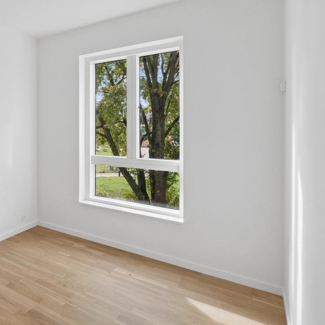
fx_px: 266
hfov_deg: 52.1
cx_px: 10
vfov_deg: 62.5
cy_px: 134
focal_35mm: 25
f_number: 8
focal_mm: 10
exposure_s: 1/30
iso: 200
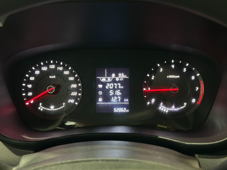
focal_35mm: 48
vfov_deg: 30.3
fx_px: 315
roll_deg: -0.1
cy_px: 85
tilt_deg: -18.9
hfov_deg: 39.7
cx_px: 114
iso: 320
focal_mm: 6.86
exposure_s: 1/40
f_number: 1.78
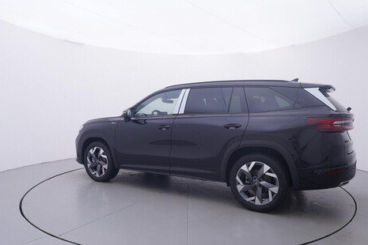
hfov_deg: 68.2
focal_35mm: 27
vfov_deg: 48.6
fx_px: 272
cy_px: 128
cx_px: 187
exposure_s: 1/80
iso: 200
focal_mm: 15
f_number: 5
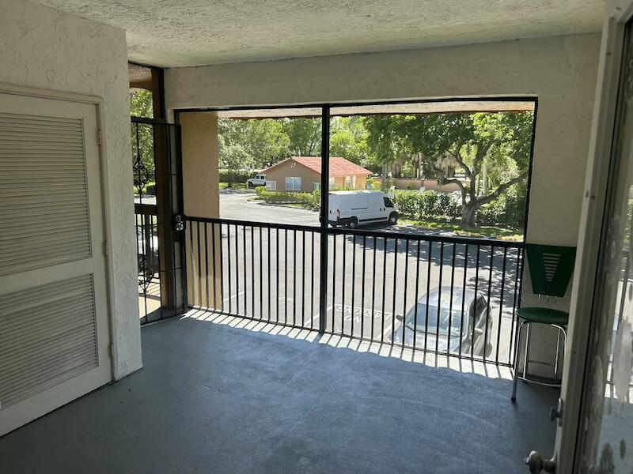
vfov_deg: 53.1
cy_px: 237
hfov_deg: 67.3
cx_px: 316
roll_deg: -0.8
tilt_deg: -7.9
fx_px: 475
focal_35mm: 26
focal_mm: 5.7
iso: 50
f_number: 1.5
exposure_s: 1/670
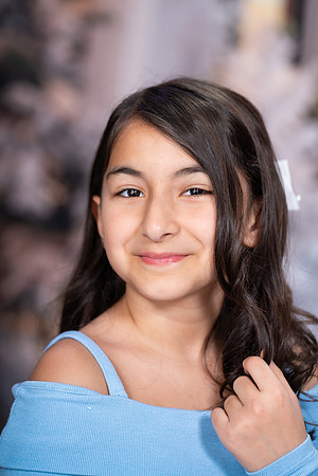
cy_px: 238
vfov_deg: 13.5
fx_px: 2014
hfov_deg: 9.0
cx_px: 159
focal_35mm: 152
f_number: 3.5
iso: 320
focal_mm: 152
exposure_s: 1/160
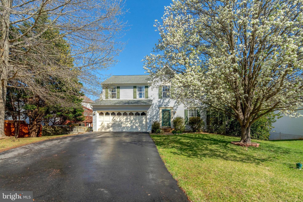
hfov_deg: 96.7
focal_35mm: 16
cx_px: 152
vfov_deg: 73.7
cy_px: 101
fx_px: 135
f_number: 8
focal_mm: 16
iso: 1250
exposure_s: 1/2000
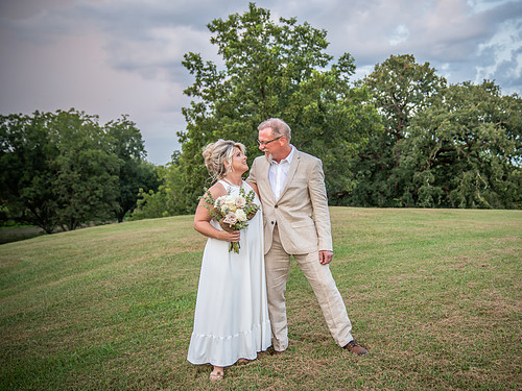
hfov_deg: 52.4
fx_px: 528
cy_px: 196
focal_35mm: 35
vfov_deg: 40.7
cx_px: 302
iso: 400
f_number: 2.8
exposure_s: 1/125
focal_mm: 30
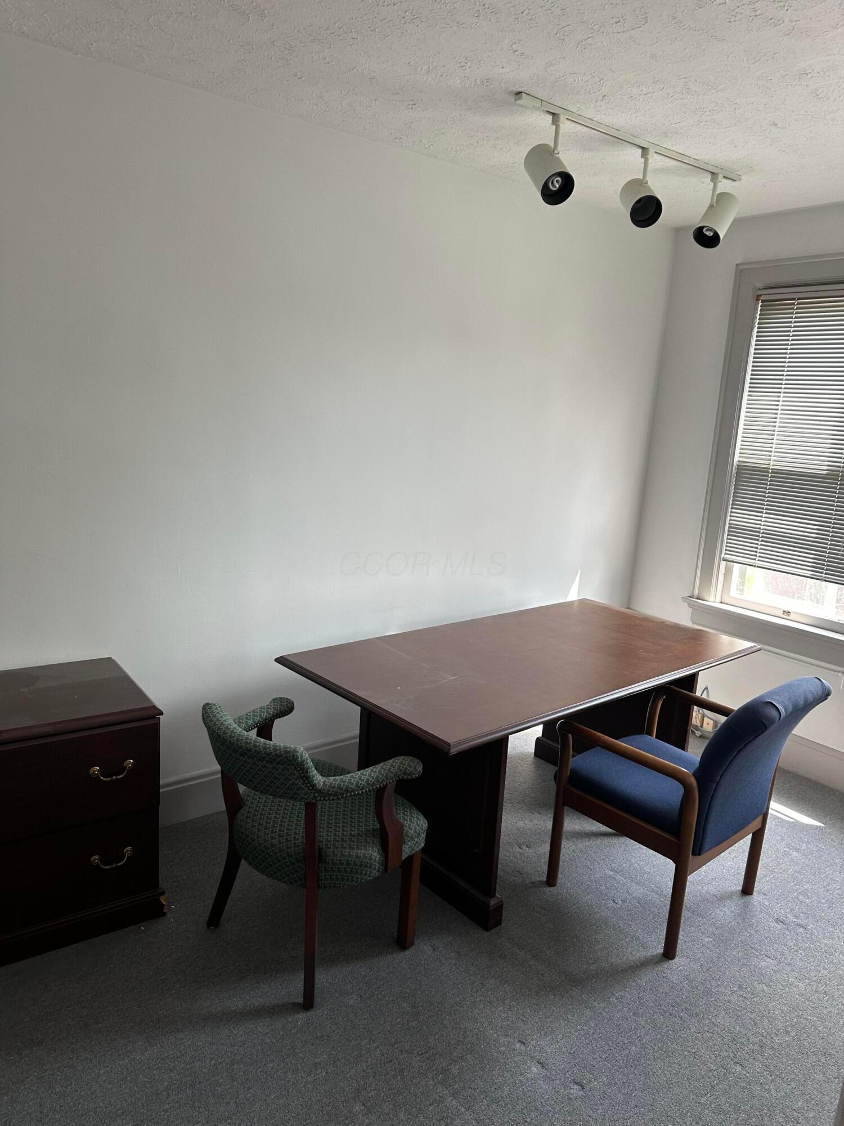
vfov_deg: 71.6
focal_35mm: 24
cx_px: 422
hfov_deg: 56.8
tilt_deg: -13.8
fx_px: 780
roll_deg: -3.2
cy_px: 563
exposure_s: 1/120
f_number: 1.78
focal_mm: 6.86
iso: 100
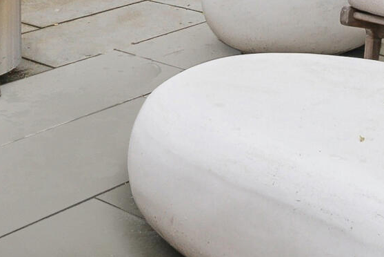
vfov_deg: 12.7
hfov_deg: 21.0
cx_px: 214
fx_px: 1035
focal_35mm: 97
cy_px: -226
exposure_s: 1/250
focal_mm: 18
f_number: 7.1
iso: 320
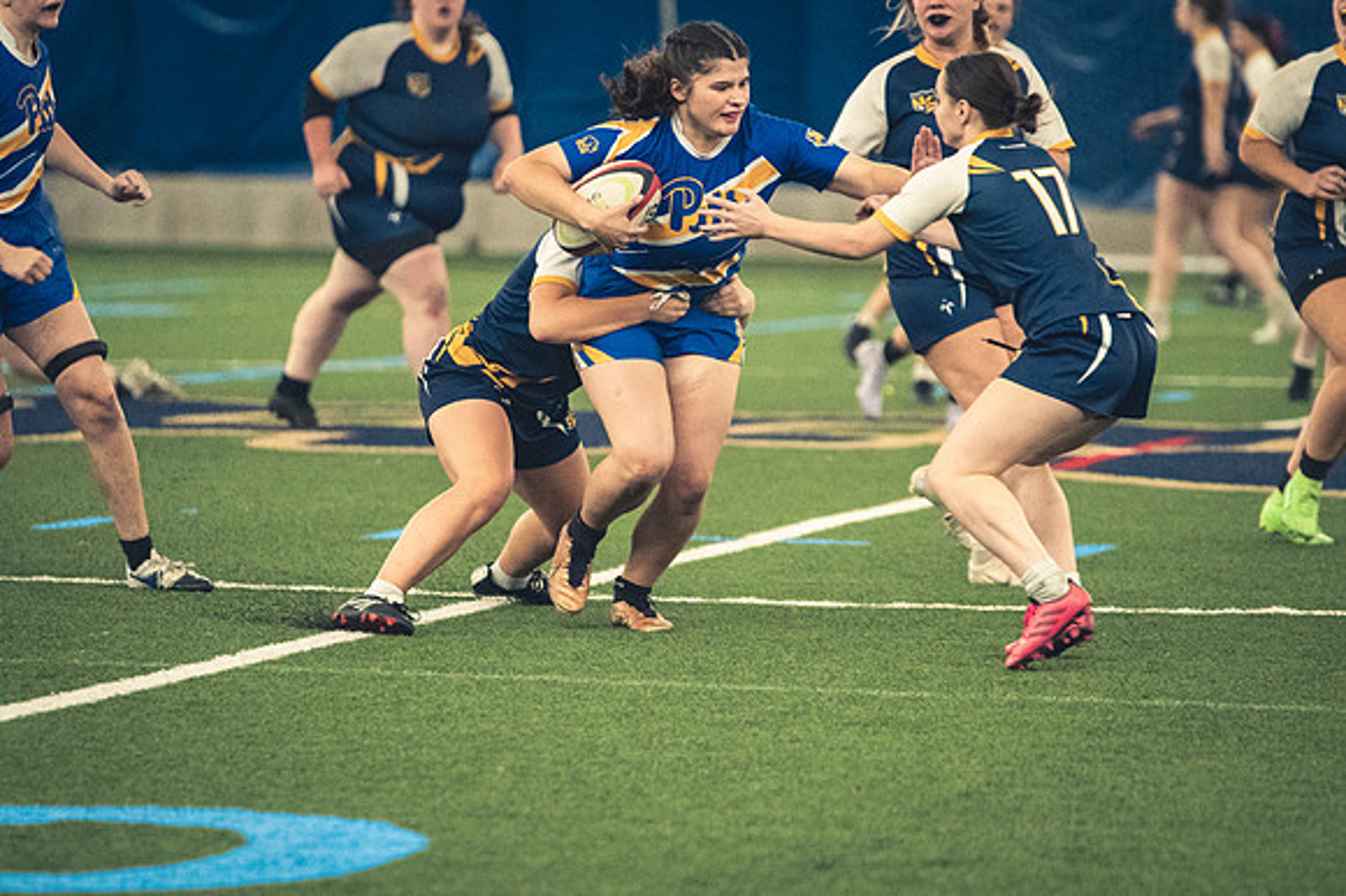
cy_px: 448
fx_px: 11210
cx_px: 673
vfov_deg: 4.6
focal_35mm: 300
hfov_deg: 6.9
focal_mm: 200
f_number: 2.8
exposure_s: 1/500
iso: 12800
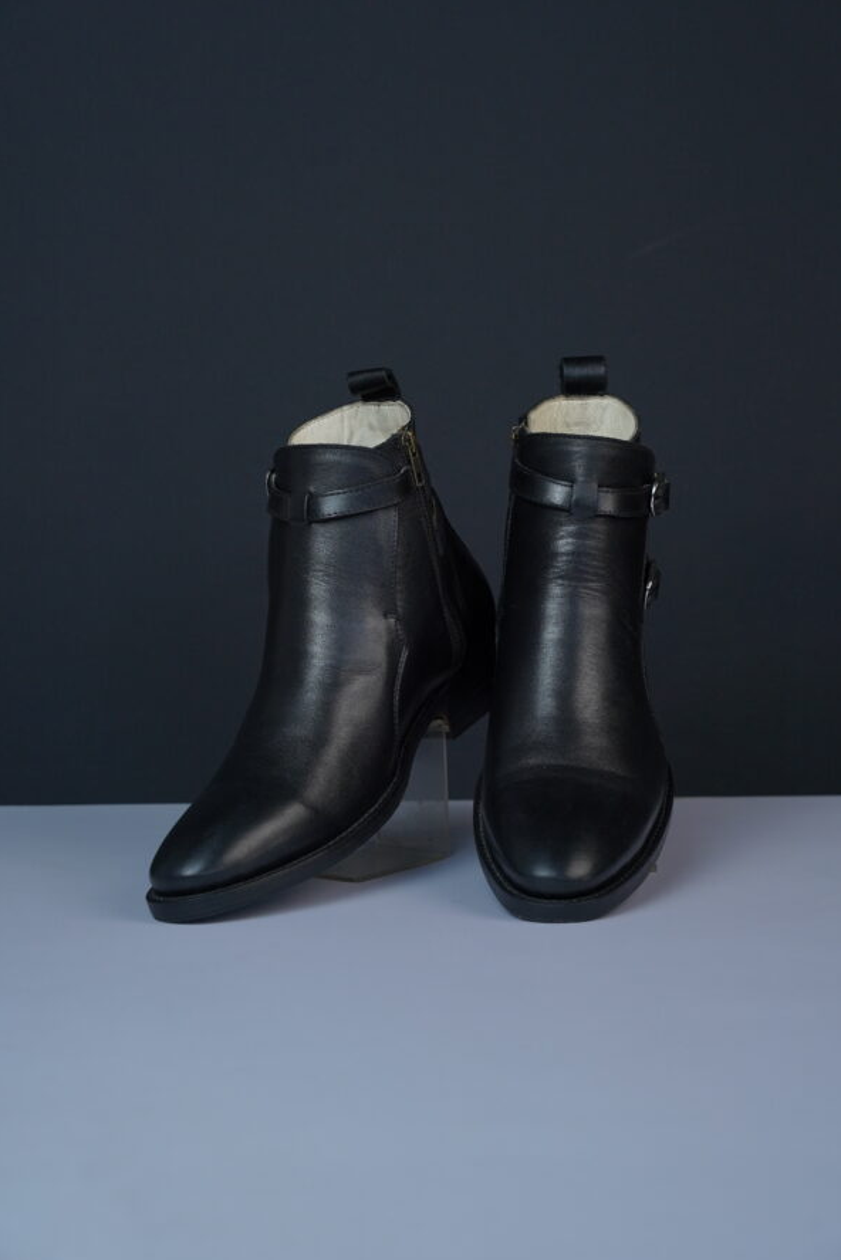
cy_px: 635
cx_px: 422
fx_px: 2486
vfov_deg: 28.4
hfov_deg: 19.2
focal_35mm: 71
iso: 500
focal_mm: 70
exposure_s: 1/200
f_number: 6.3
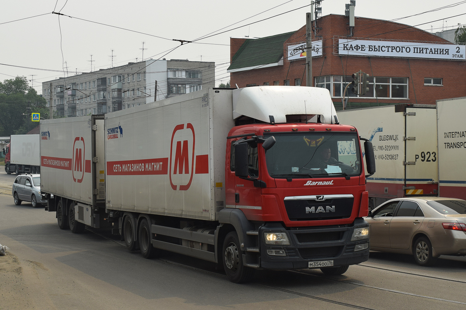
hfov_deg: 37.9
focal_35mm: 52
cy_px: 155
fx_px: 680
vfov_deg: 25.8
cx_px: 233
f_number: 10
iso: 200
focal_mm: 35
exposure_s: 1/400
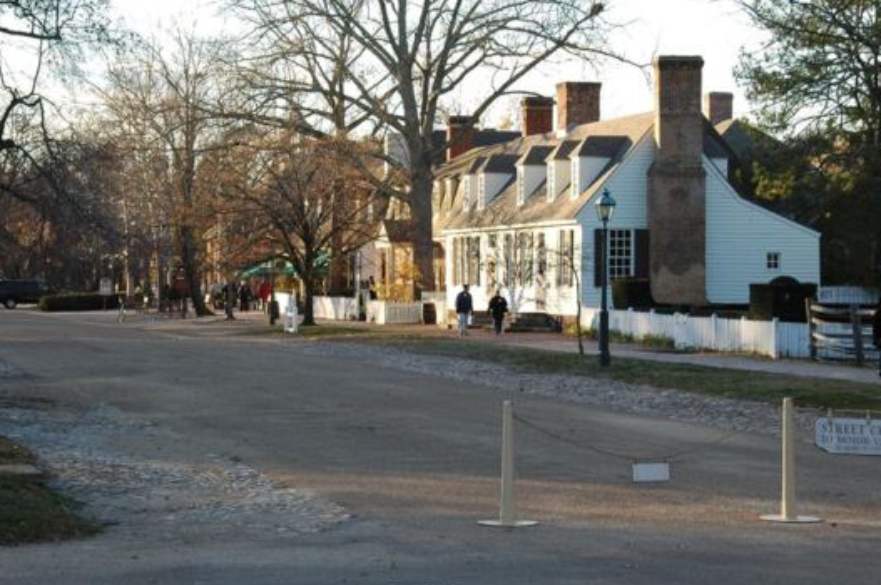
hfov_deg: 20.0
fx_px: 2493
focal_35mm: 102
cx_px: 438
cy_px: 265
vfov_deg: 13.4
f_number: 9
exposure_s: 1/125
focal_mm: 56
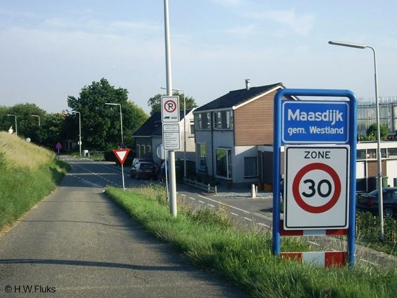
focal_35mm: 38
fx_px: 436
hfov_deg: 49.0
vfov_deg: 37.7
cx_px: 198
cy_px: 149
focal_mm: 7.9
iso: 64
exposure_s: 1/640
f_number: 2.8
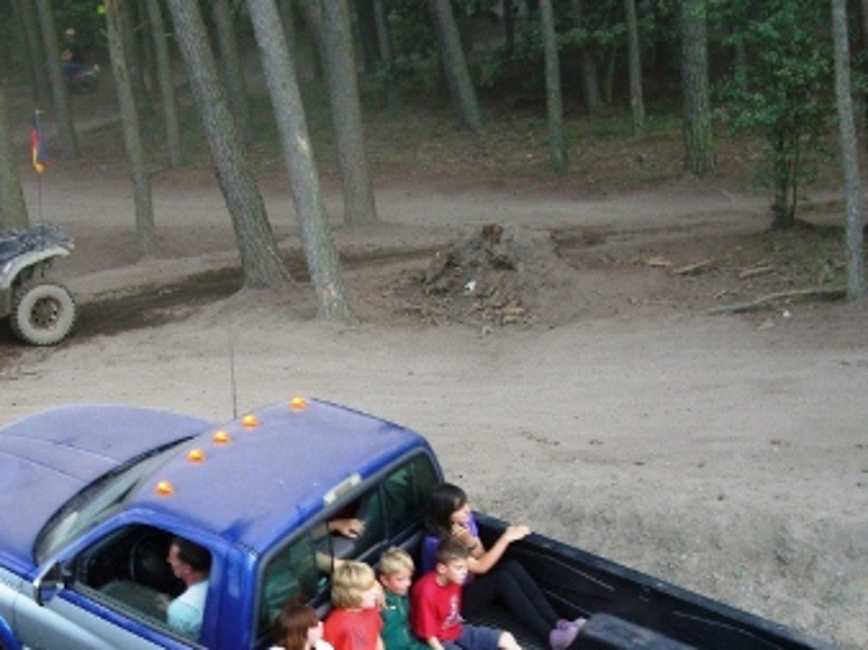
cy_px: 604
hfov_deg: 26.9
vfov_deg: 20.0
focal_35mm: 72
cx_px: 272
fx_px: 1804
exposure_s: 1/100
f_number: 2.8
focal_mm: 7.9
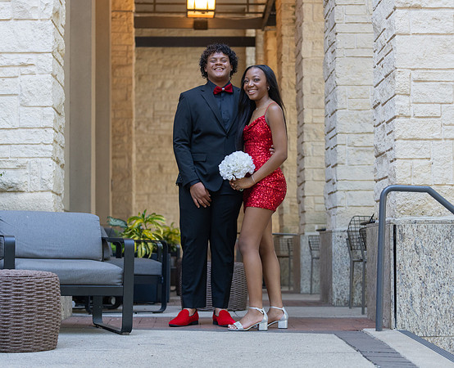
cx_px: 250
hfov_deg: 22.9
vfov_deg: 18.7
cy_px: 186
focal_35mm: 83
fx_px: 1120
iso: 1250
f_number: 2.8
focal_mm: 70
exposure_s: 1/320
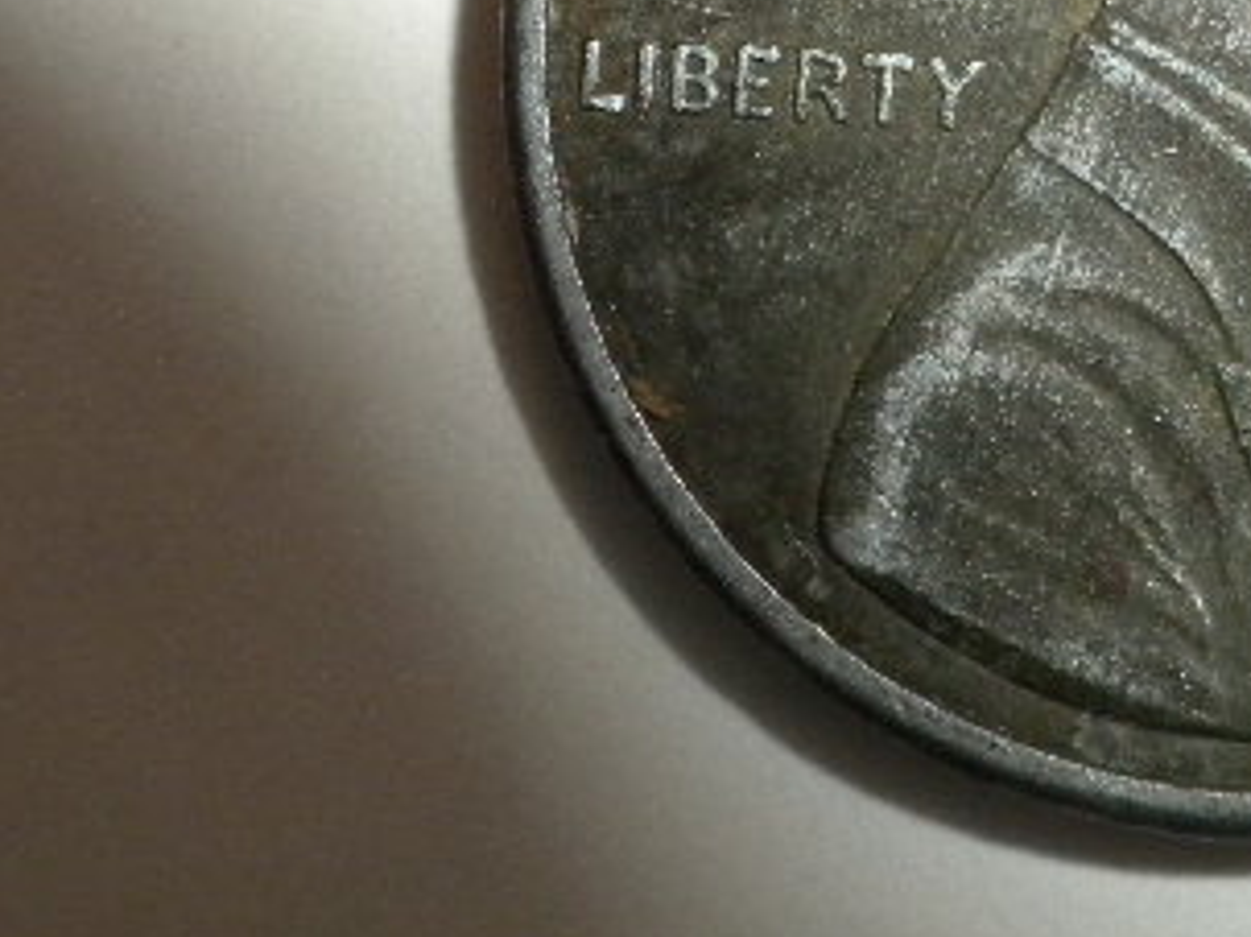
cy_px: 66
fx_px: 3974
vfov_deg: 13.3
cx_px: 1247
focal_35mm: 110
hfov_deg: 17.5
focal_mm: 9.1
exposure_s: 1/30
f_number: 11
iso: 400
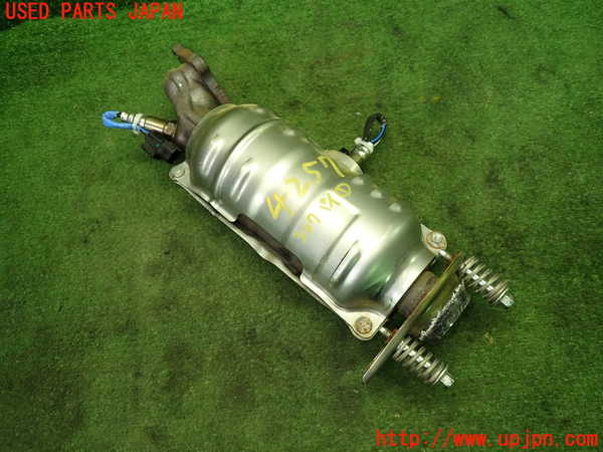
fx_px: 435
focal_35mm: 25
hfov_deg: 69.4
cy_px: 226
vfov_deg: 54.9
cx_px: 302
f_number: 2
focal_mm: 4.5
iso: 200
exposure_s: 1/60
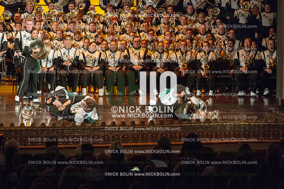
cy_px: 94
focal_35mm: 190
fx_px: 1498
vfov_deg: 7.2
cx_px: 142
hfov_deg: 10.8
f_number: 5.6
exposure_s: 1/320
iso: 8000
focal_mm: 190
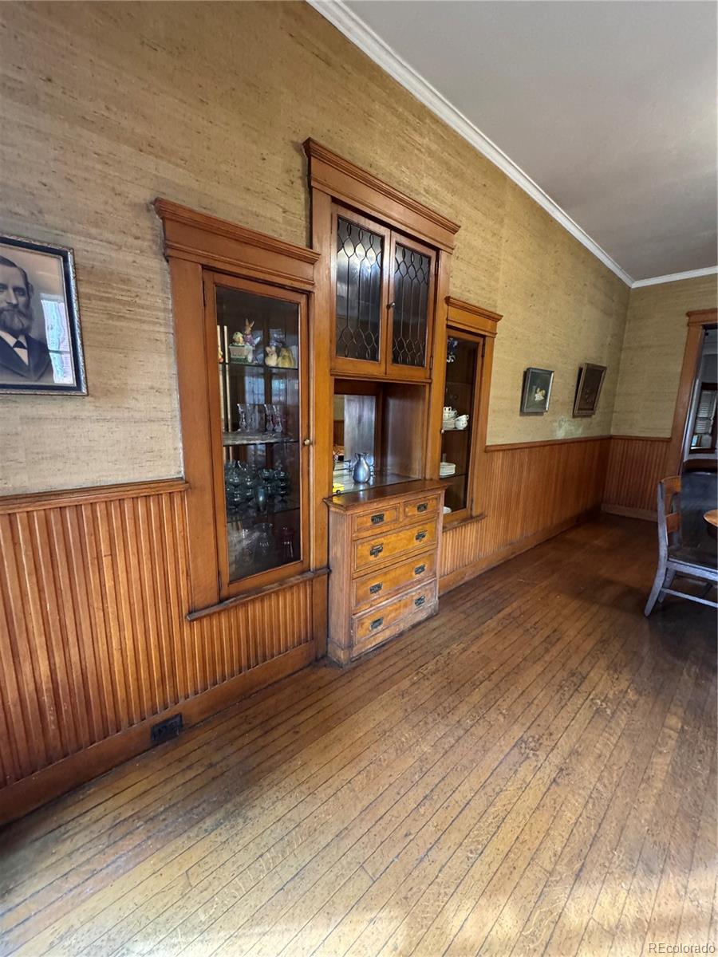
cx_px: 359
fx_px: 387
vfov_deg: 102.1
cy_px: 478
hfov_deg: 85.7
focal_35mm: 14
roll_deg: -1.1
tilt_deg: -9.7
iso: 800
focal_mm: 2.22
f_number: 2.2
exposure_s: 1/60
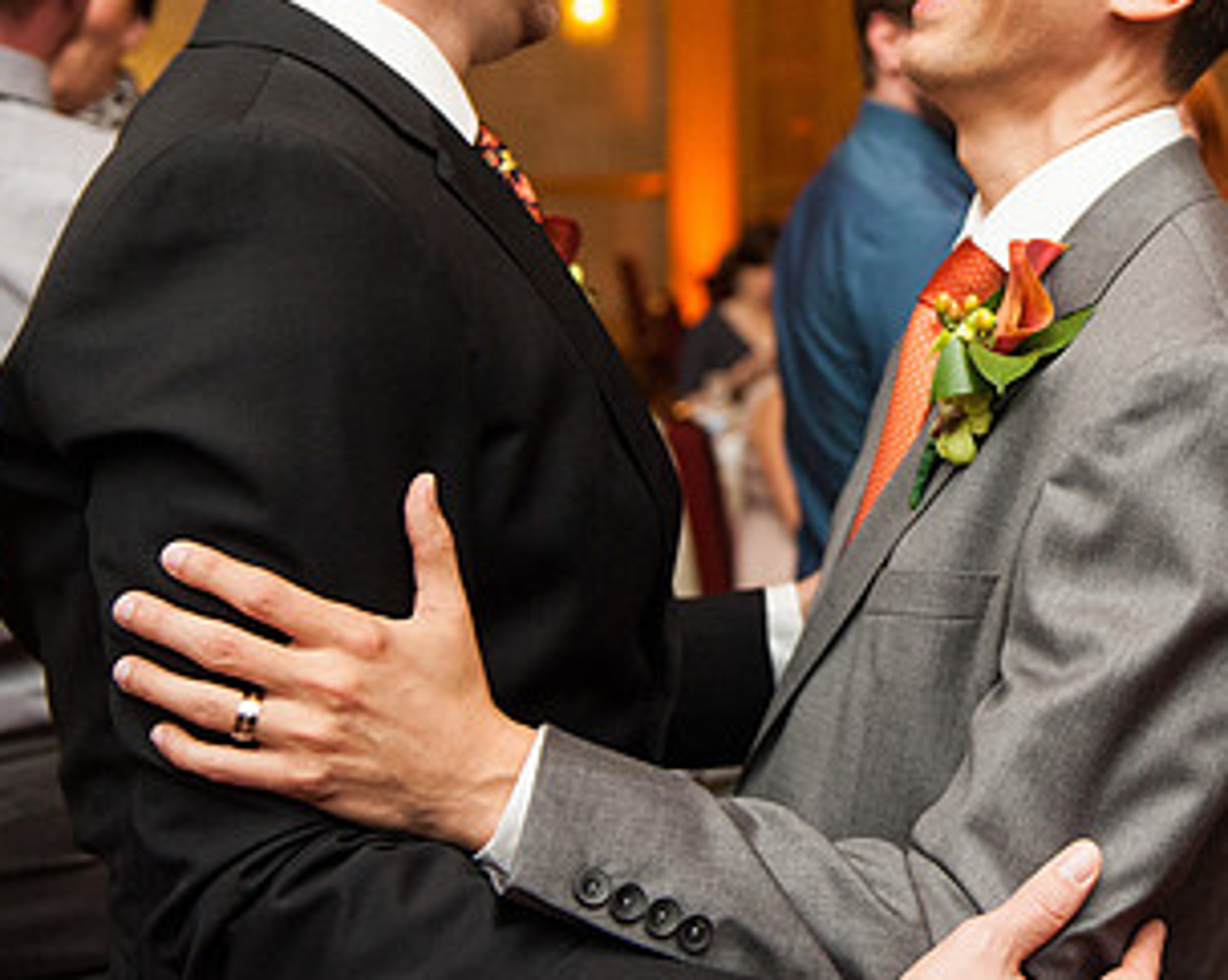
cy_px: 113
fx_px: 2433
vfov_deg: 22.3
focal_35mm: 67
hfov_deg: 27.1
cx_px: 1150
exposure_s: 1/60
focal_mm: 32
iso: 1000
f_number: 2.8
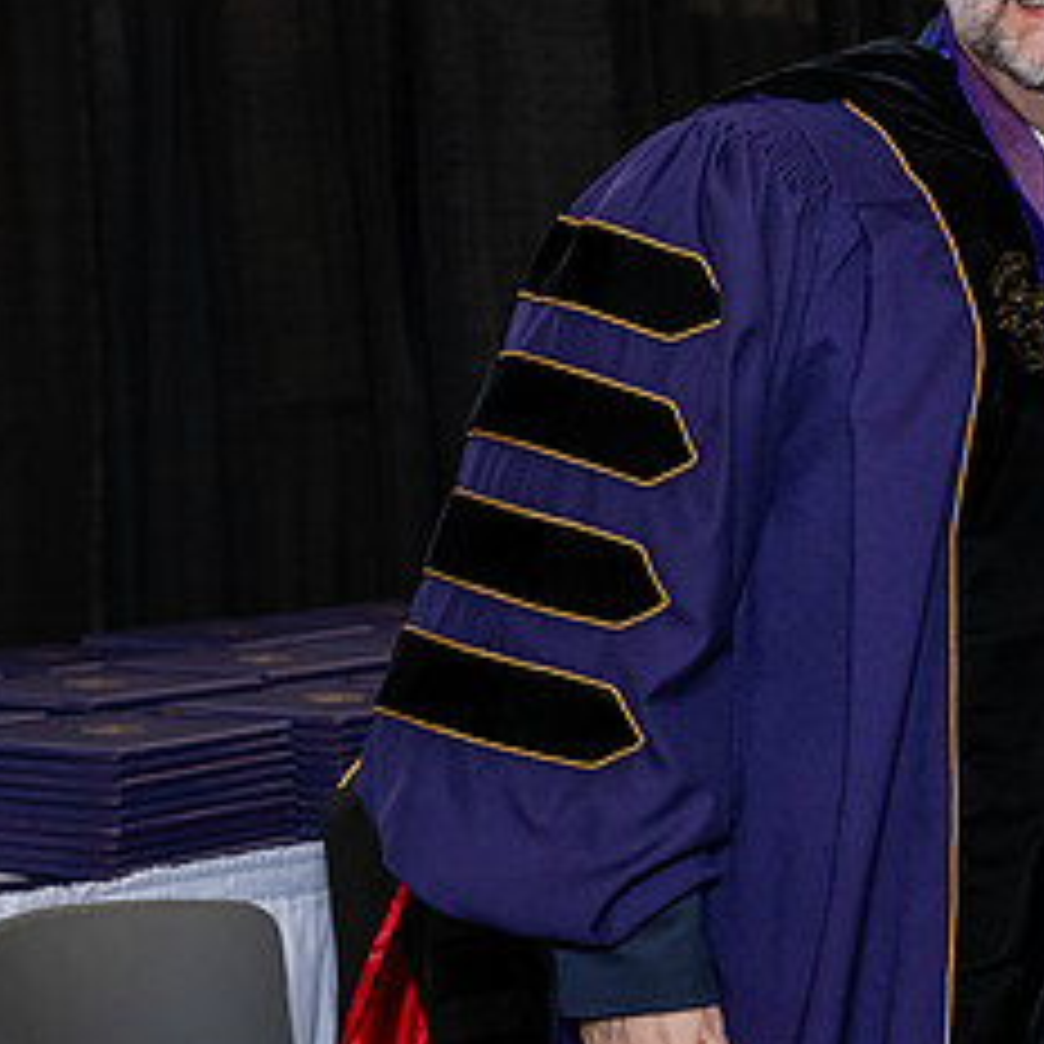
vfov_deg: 11.7
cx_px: 1130
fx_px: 5084
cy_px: 421
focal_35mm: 149
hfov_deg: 11.6
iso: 1250
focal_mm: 70
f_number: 5.6
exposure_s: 1/200
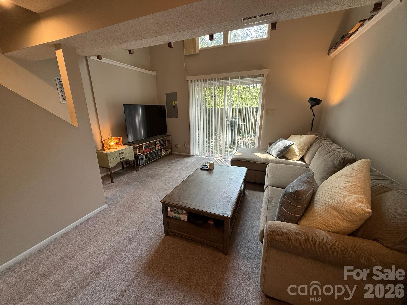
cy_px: 152
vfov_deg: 85.7
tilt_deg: -15.0
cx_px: 204
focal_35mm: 14
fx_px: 165
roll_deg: +0.1
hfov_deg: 102.1
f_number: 2.2
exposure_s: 1/120
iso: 200
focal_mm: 2.22
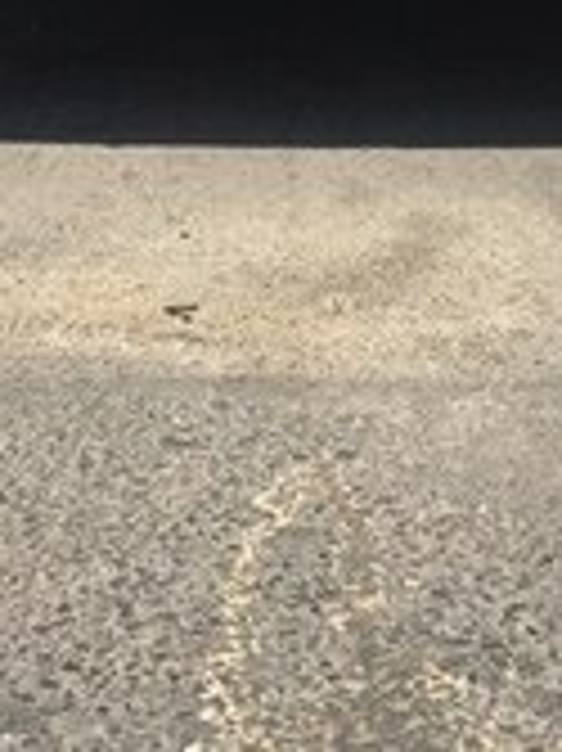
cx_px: 328
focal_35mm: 86
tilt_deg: -7.2
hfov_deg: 17.1
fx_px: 1864
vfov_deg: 21.0
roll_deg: -1.2
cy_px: -185
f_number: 2.2
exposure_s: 1/1412
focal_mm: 4.15
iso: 32
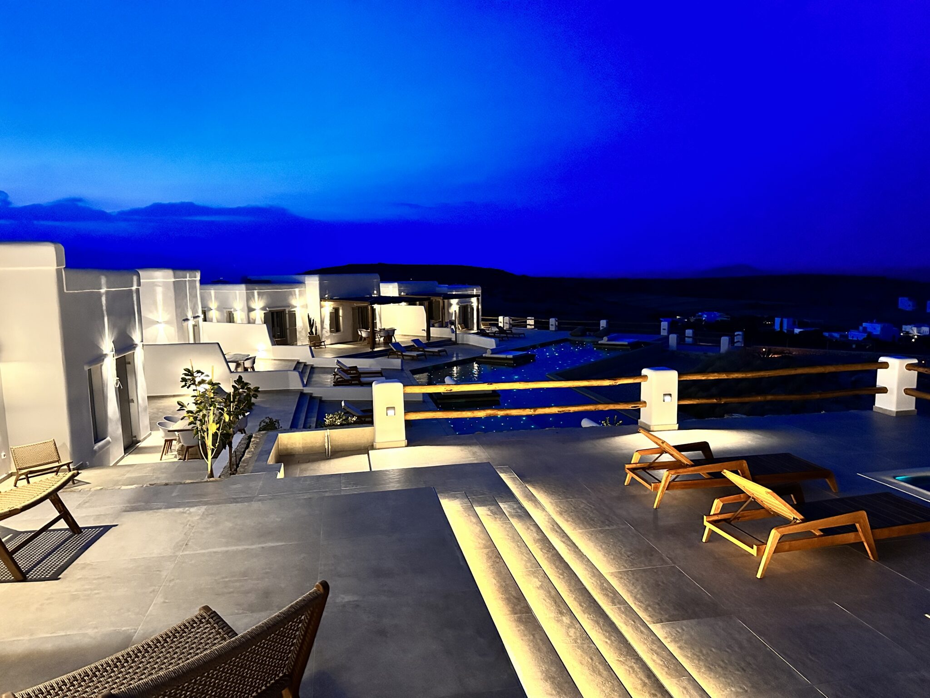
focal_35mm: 24
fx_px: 645
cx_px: 465
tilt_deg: -7.7
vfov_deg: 56.8
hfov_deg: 71.6
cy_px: 349
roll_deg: +0.9
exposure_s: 1/25
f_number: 1.78
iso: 800
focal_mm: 6.86
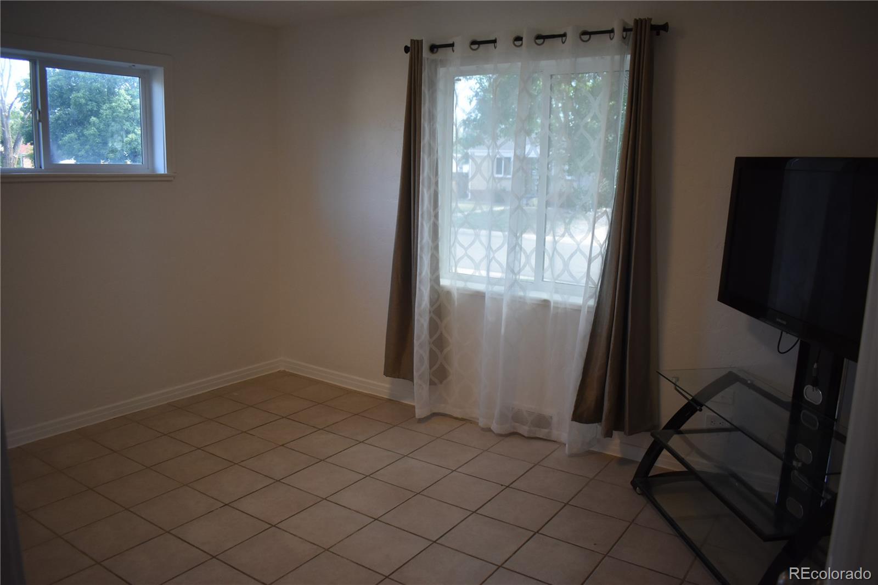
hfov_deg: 67.4
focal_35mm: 27
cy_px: 292
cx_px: 439
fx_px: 658
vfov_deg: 47.9
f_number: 3.5
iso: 640
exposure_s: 1/250
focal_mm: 18
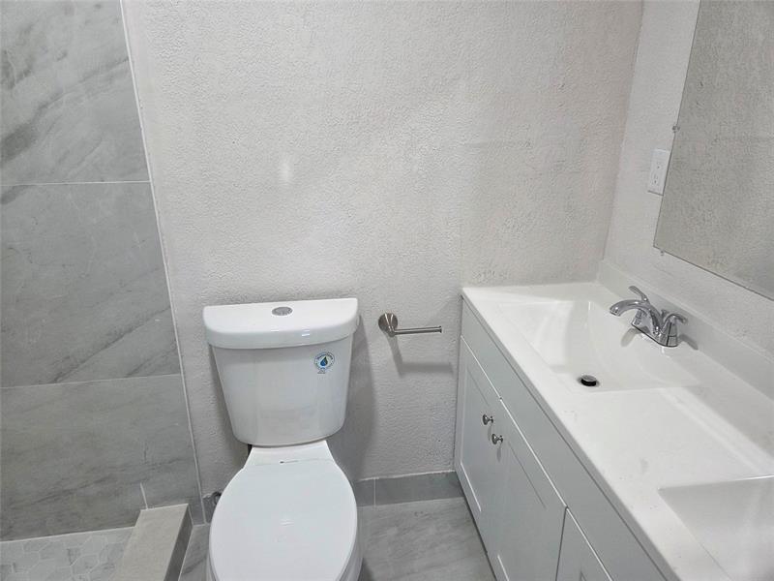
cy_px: 290
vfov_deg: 58.9
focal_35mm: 23
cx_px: 387
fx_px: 514
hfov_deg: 73.9
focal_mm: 5.4
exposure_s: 1/120
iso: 250
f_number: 1.8
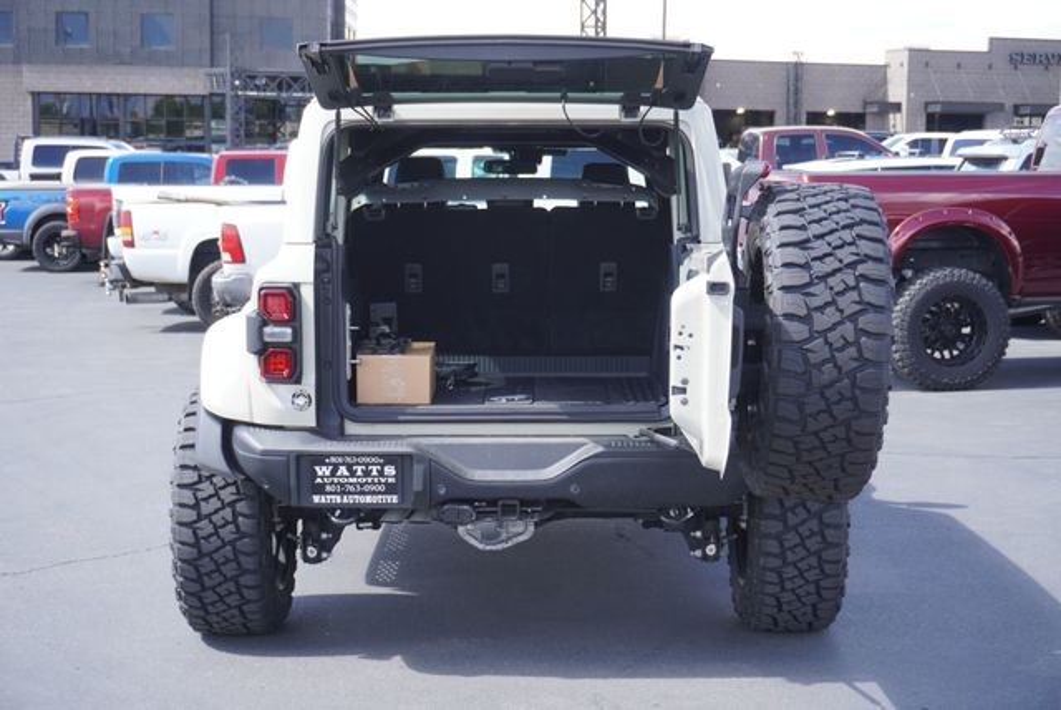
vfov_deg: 23.2
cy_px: 355
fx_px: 1726
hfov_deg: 34.2
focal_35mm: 58
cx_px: 530
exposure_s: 1/125
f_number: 5.6
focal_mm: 39
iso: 100
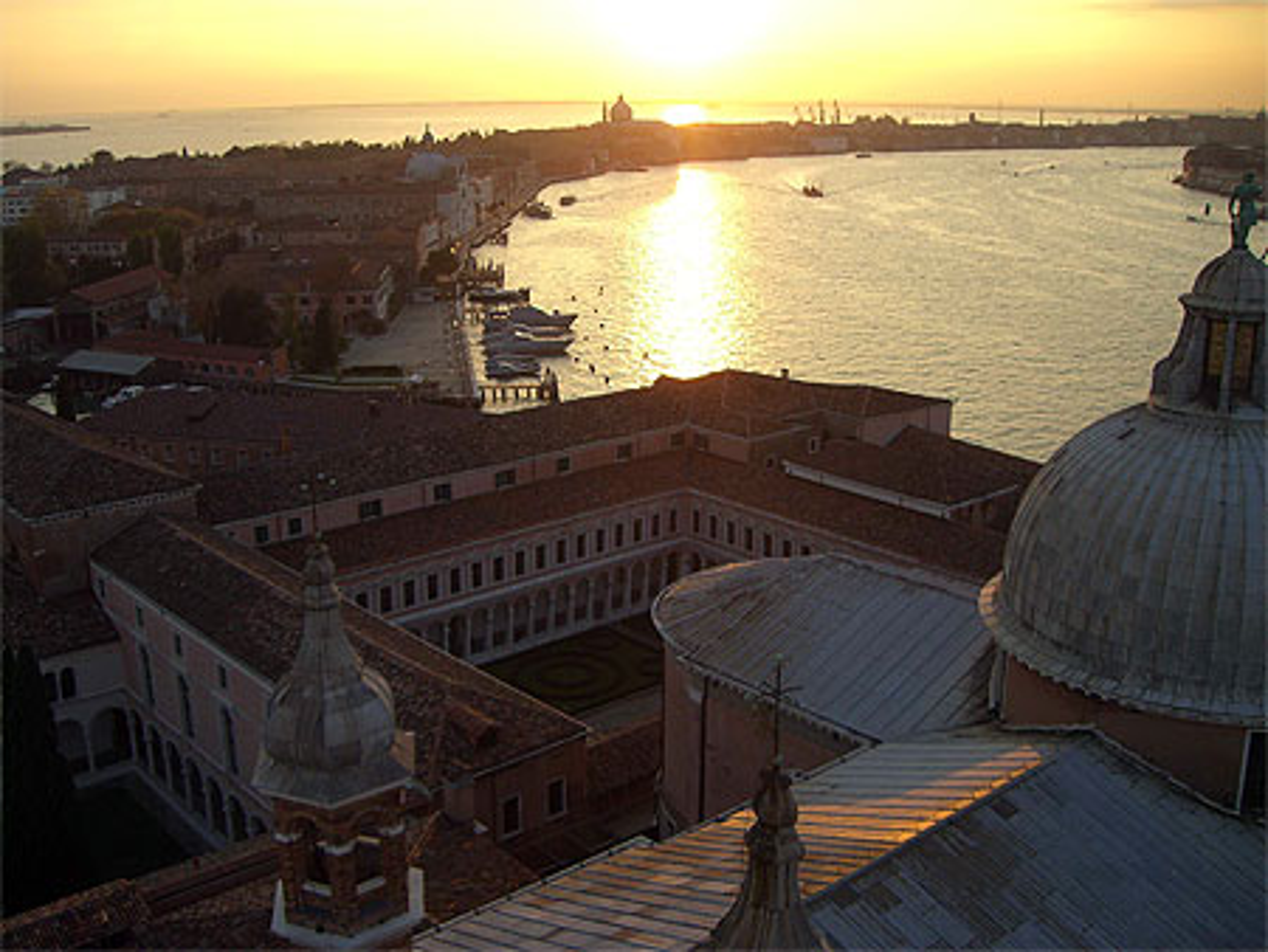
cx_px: 634
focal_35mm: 38
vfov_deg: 37.8
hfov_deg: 49.0
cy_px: 476
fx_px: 1393
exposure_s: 1/500
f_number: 2.7
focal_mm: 6.2
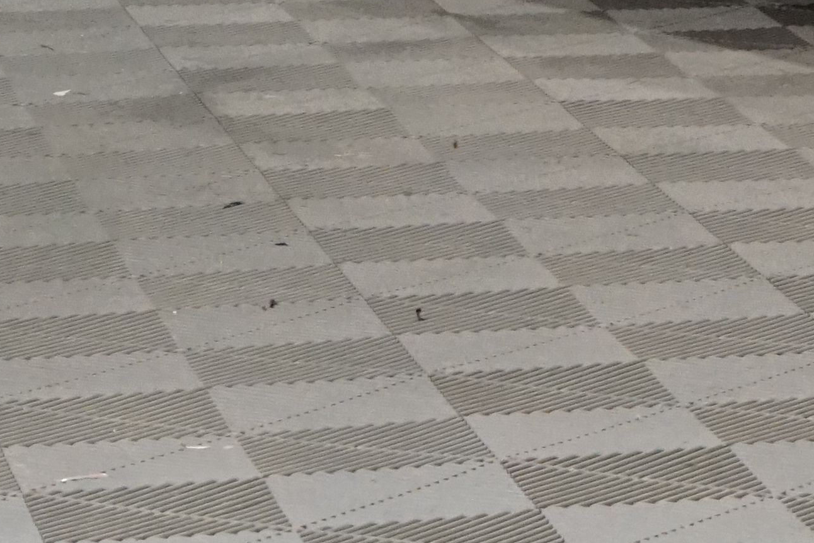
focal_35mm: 260
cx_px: 1770
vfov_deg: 5.2
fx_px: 5880
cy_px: -571
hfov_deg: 7.5
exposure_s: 1/80
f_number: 13
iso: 6400
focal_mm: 56
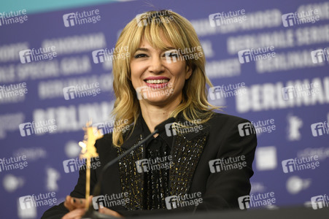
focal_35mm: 200
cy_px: 110
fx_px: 1826
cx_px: 164
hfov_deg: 10.3
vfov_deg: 6.9
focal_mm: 200
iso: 1000
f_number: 3.2
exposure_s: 1/200
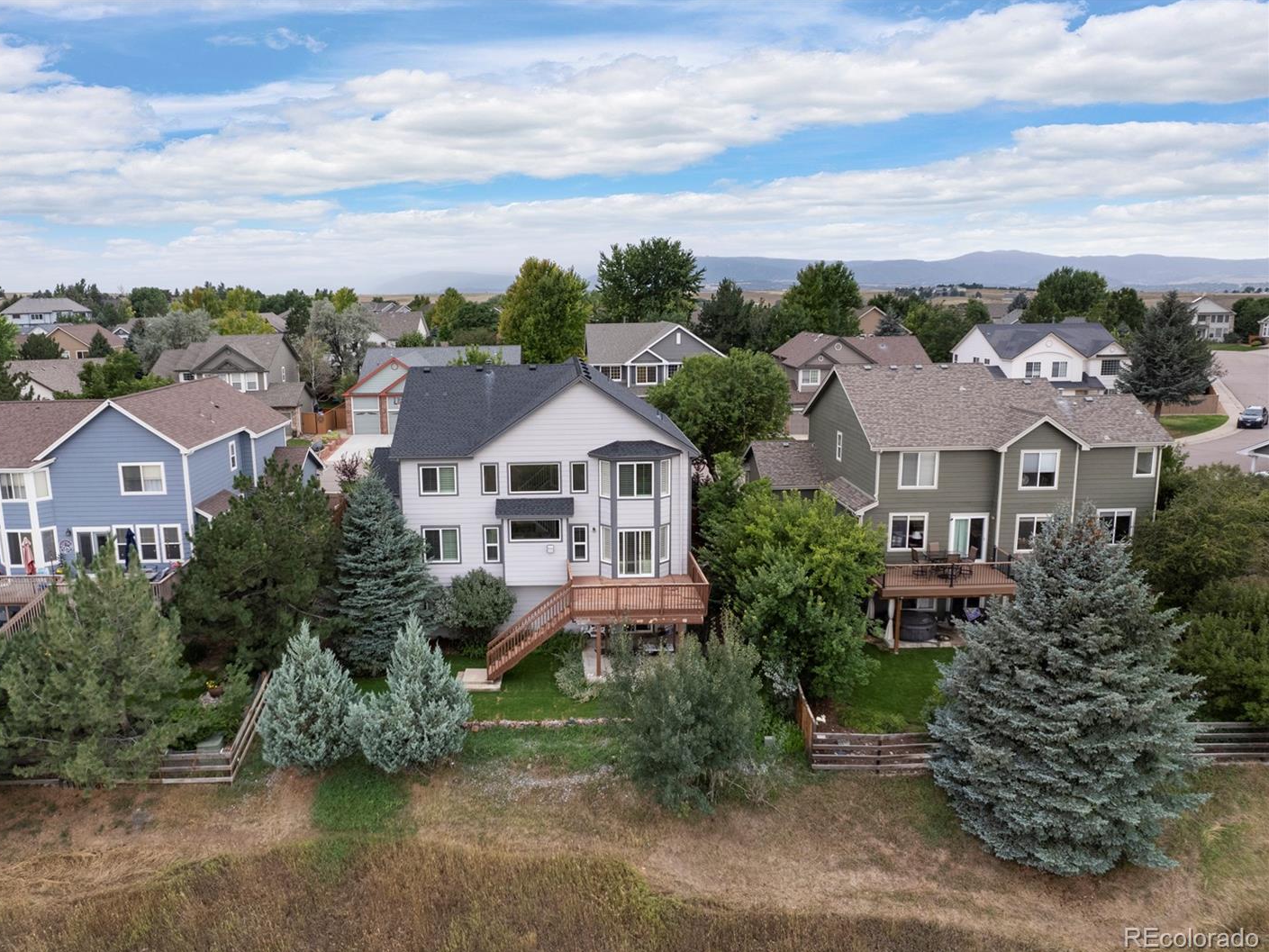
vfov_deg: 56.8
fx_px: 880
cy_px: 477
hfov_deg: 71.3
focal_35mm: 24
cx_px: 549
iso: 100
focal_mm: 8.38
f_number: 2.8
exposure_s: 1/160
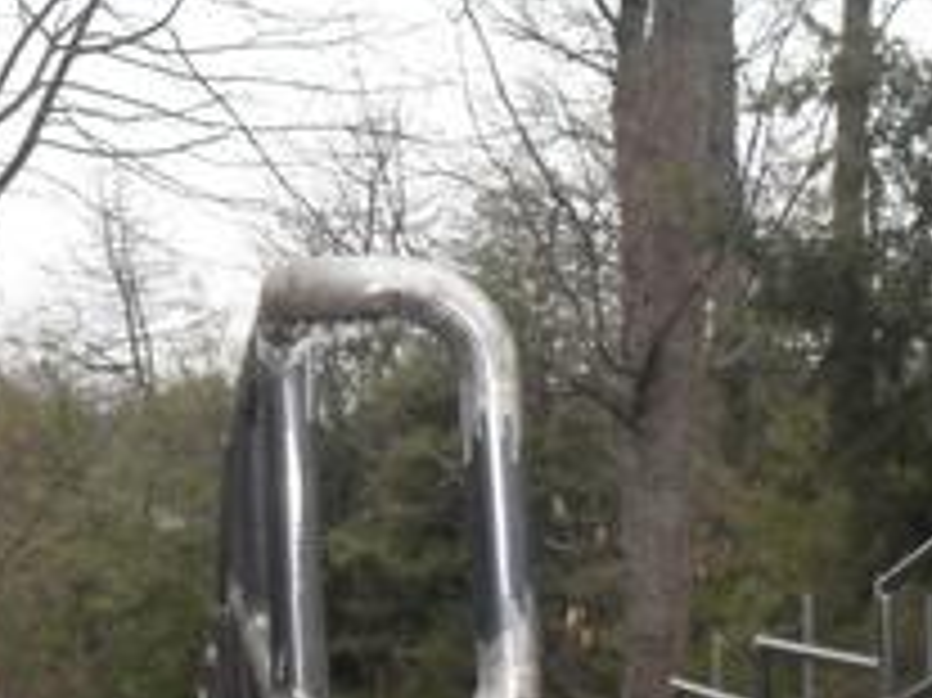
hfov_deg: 17.8
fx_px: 2960
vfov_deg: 13.3
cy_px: 621
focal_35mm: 110
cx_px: 653
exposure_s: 1/60
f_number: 4.3
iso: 320
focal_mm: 10.1
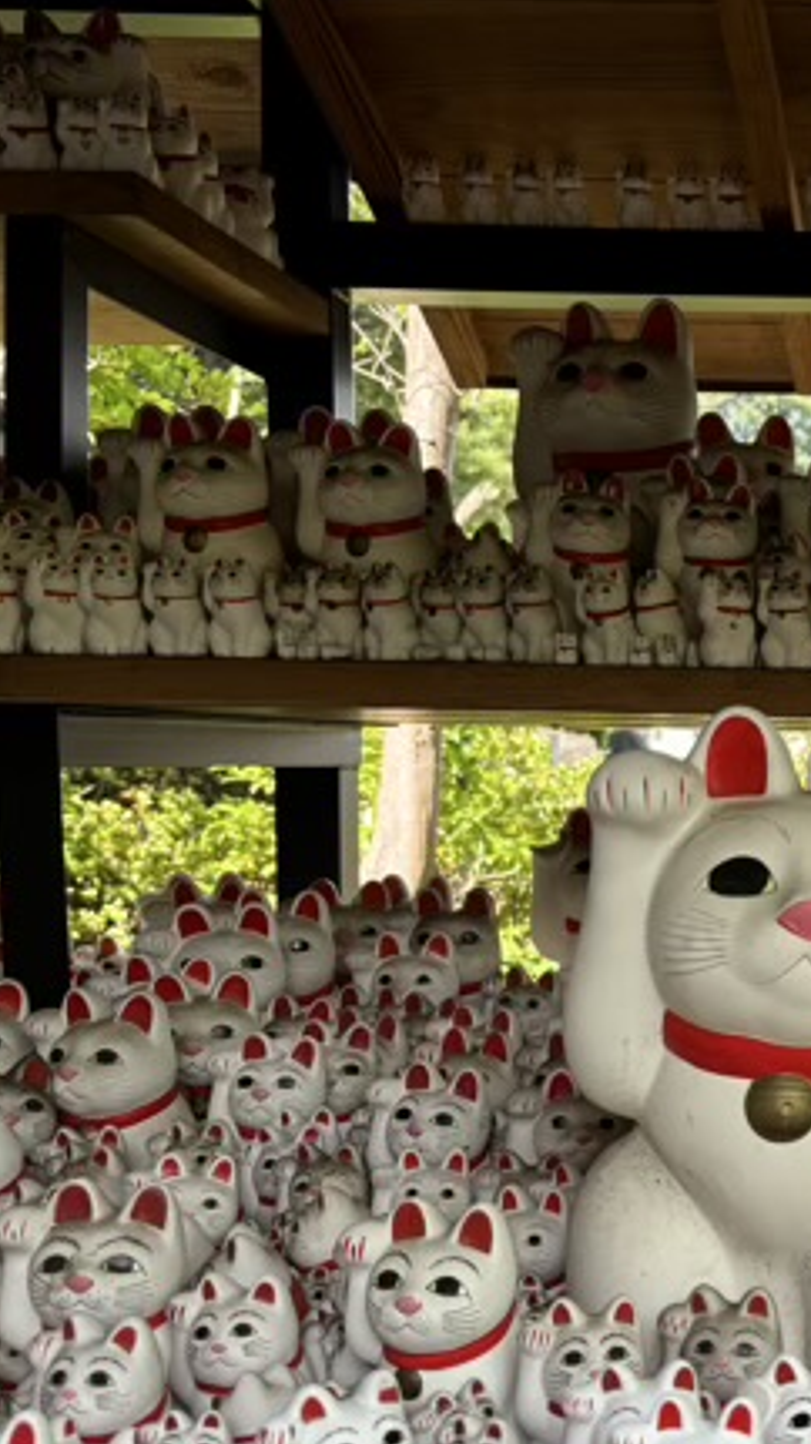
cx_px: 1062
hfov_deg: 23.0
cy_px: 869
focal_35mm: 46
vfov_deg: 44.4
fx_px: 1761
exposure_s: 1/141
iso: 40
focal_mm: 5.96
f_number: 1.6
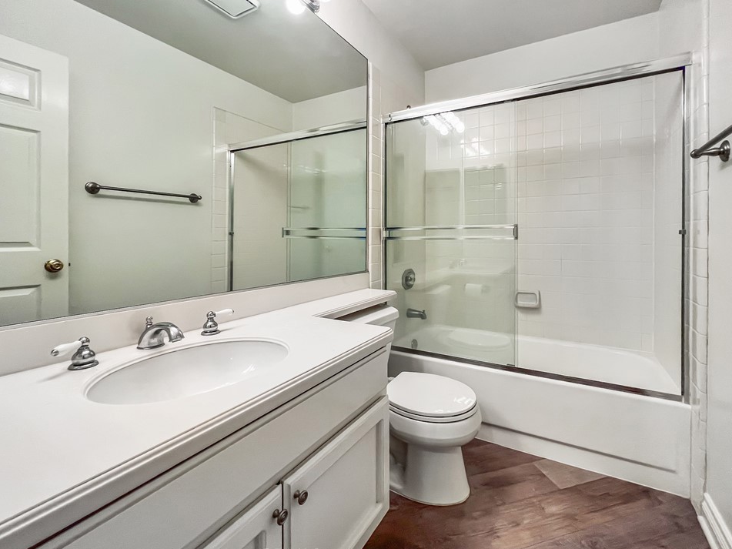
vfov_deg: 85.7
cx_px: 356
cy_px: 271
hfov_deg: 102.0
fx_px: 296
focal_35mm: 14
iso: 125
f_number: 1.8
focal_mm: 1.57
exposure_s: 1/120
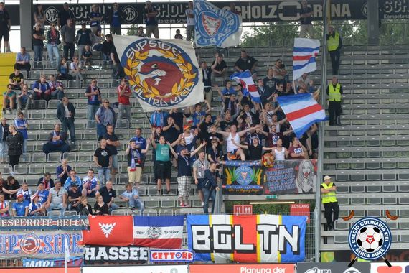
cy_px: 136
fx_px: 2045
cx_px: 204
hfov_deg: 11.4
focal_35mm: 180
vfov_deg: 7.6
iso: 2000
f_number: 7.1
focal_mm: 120
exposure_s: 1/2000
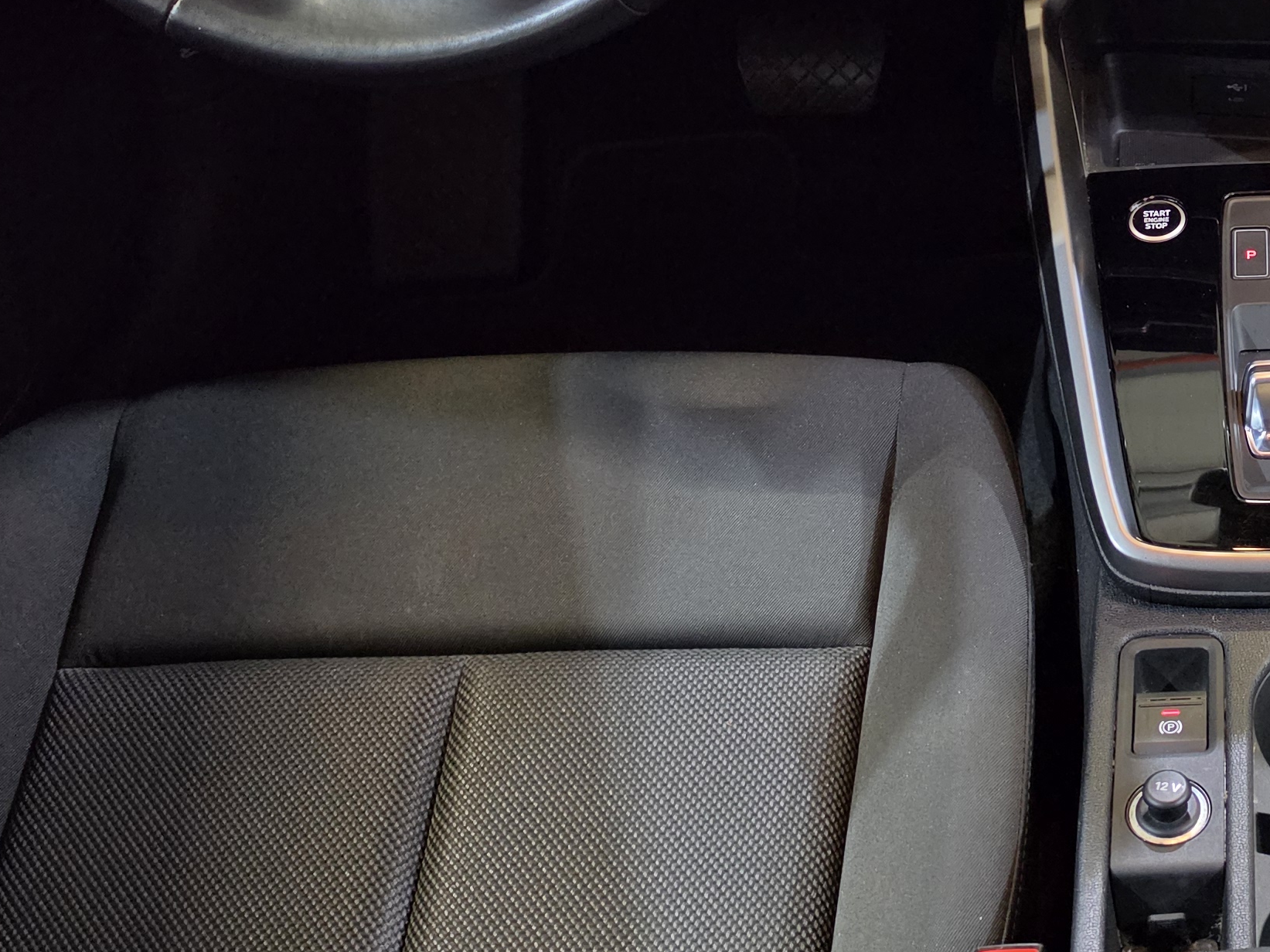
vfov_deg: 24.9
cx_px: 1263
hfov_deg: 31.8
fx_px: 2054
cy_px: 16
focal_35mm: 56
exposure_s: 1/100
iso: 800
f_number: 1.4
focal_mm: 6.5
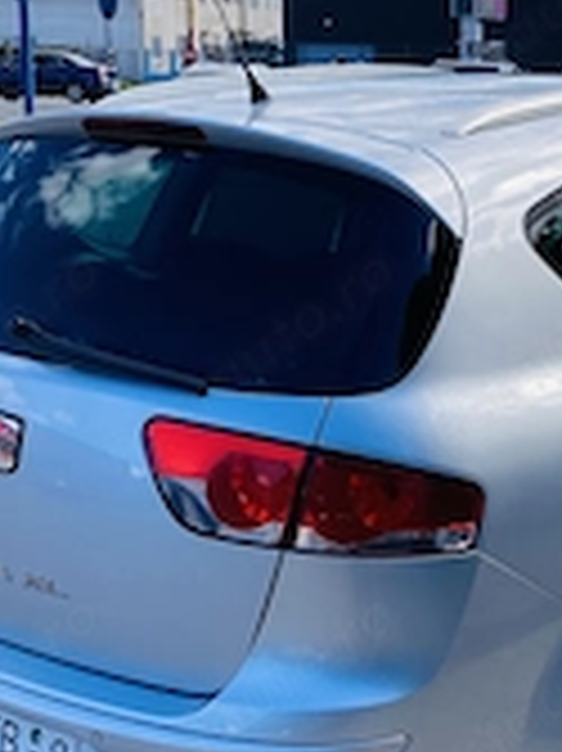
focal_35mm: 67
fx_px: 1452
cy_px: 441
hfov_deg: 21.7
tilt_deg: -15.3
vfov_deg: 28.9
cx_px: 423
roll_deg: -0.2
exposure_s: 1/1012
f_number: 1.8
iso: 20
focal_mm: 3.99
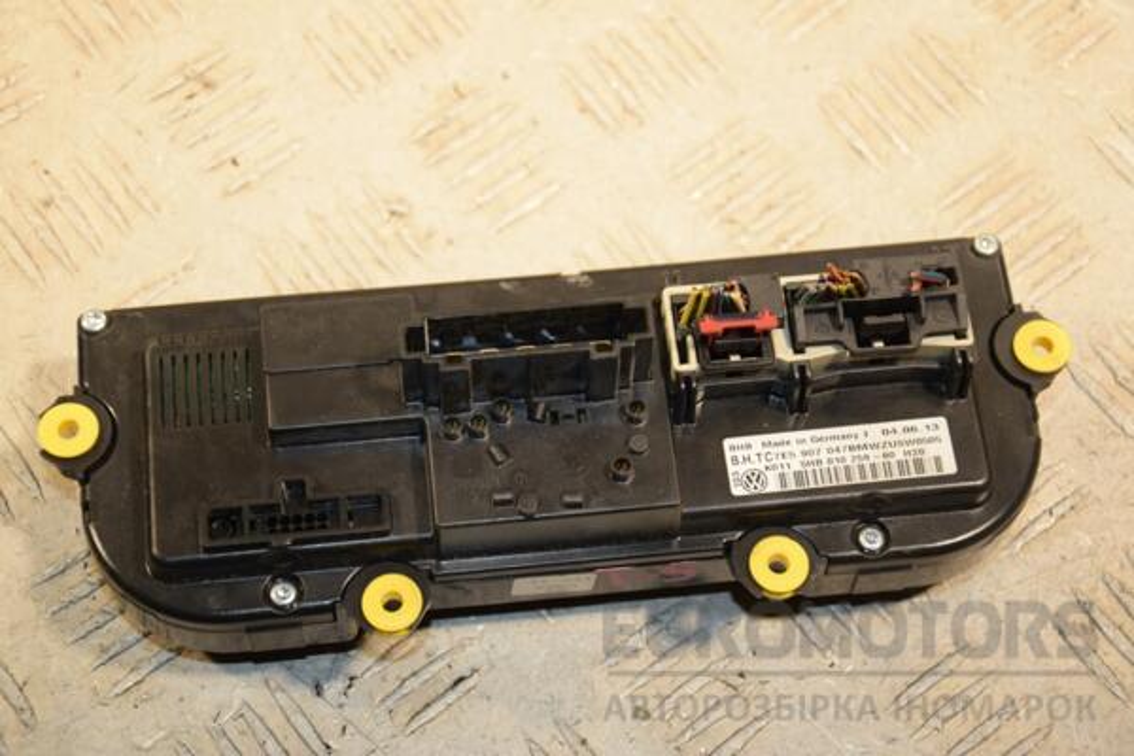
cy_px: 378
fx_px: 2362
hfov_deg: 27.0
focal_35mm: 75
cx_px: 567
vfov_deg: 18.2
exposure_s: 1/200
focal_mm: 50
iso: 800
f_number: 5
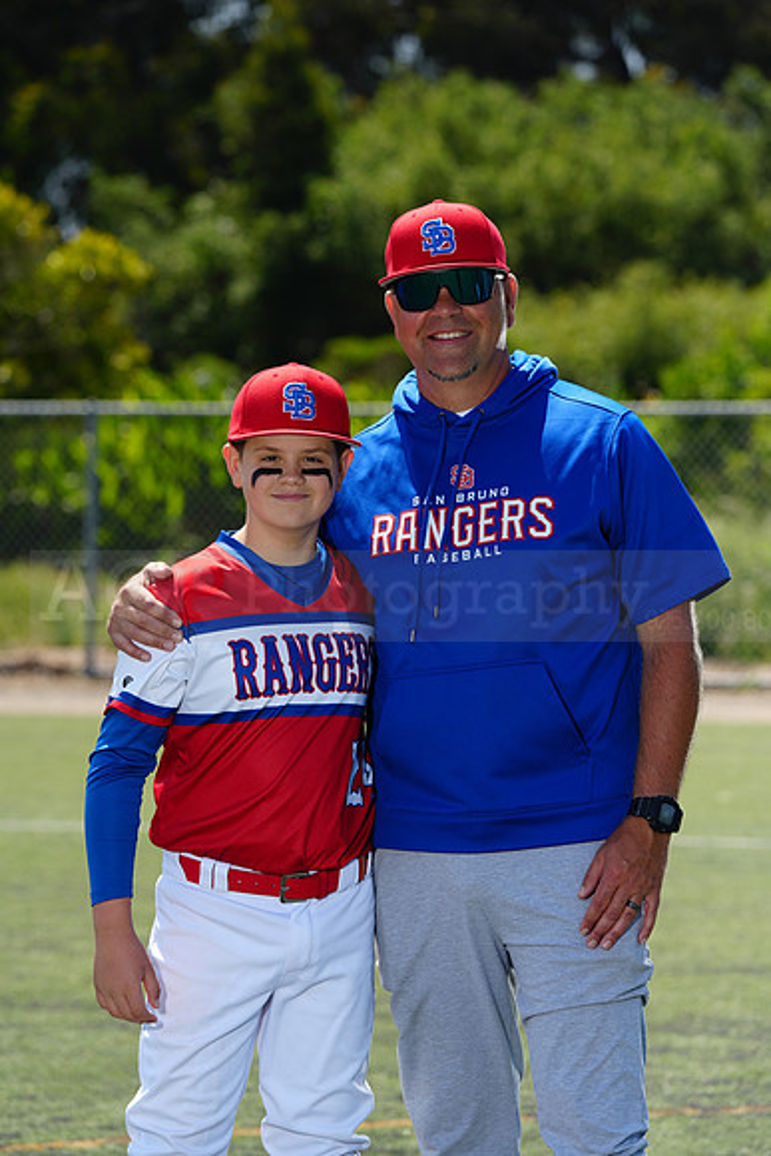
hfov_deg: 9.3
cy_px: 578
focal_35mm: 147
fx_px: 4719
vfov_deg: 14.0
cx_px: 386
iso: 50
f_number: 5
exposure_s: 1/250
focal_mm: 147
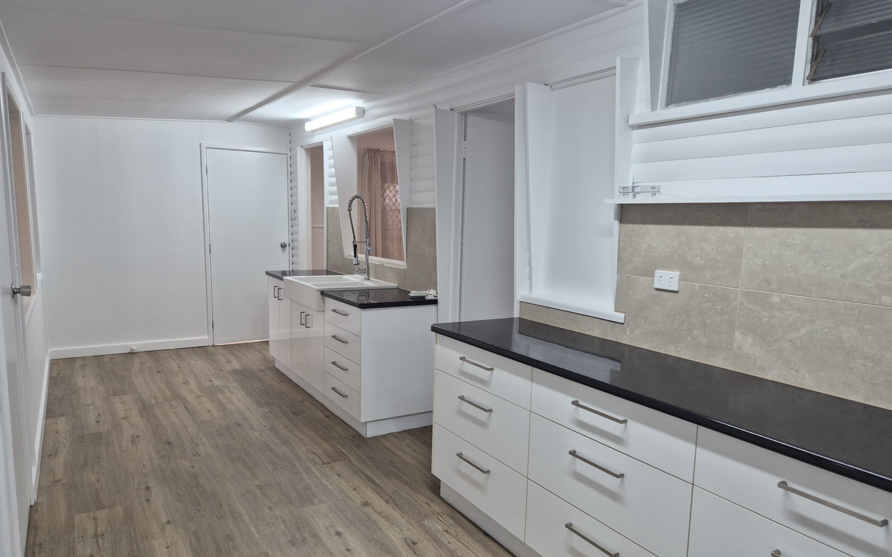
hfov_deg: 72.6
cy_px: 310
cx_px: 442
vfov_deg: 49.2
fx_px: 608
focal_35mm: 25
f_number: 1.8
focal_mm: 5.4
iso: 125
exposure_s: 1/180
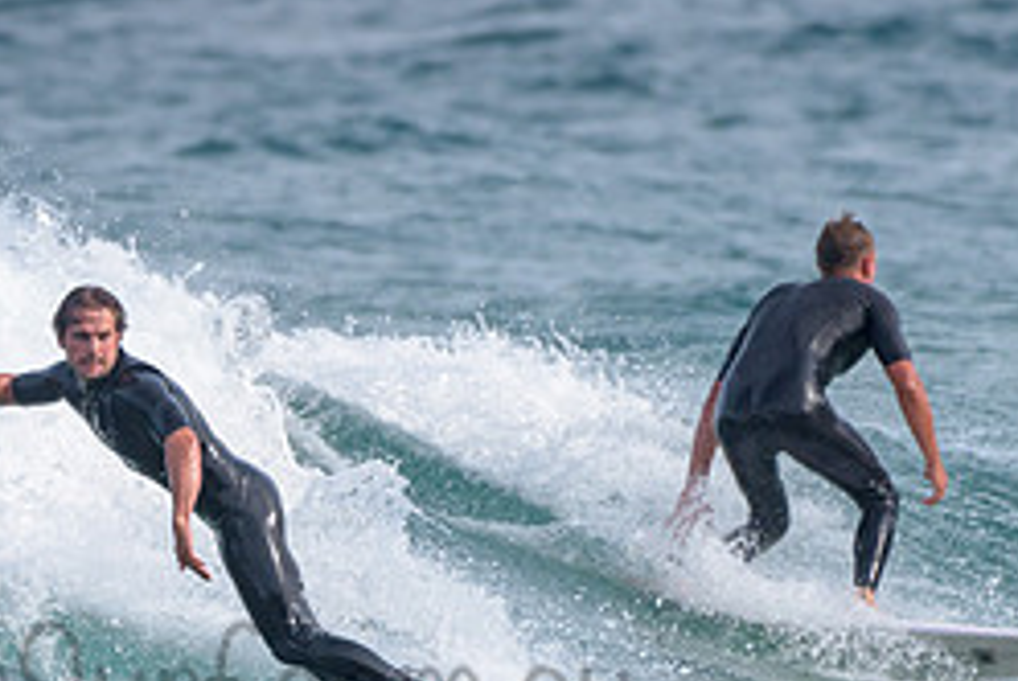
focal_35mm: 1431
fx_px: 40513
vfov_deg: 1.0
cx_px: 85
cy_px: 471
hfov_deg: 1.4
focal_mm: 500
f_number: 5.6
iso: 280
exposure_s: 1/2000
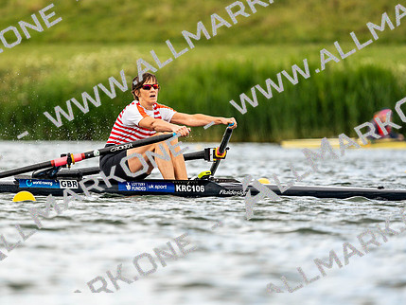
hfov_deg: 2.8
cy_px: 130
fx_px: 8341
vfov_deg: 2.1
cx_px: 161
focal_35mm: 711
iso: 640
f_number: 6.3
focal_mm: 547
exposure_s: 1/2000
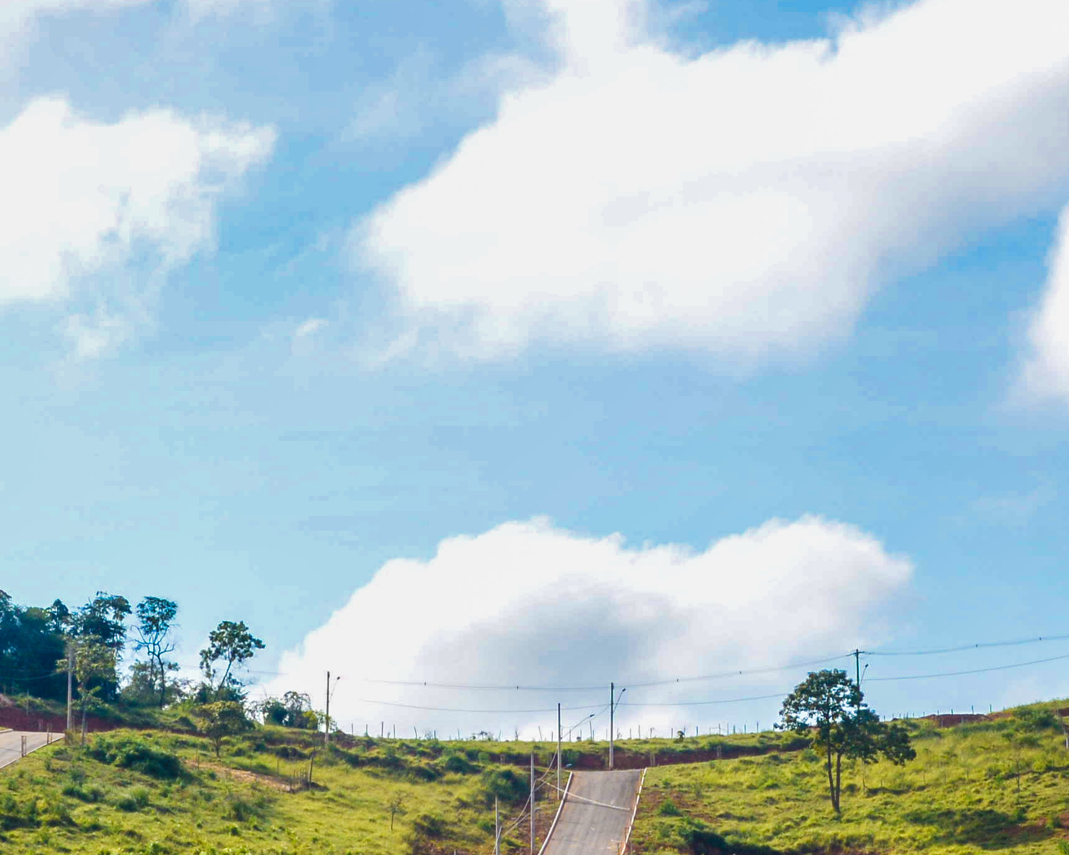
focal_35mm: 145
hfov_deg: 13.3
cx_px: 588
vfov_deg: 10.6
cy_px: 845
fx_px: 4587
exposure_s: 1/500
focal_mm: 44
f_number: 16
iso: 640
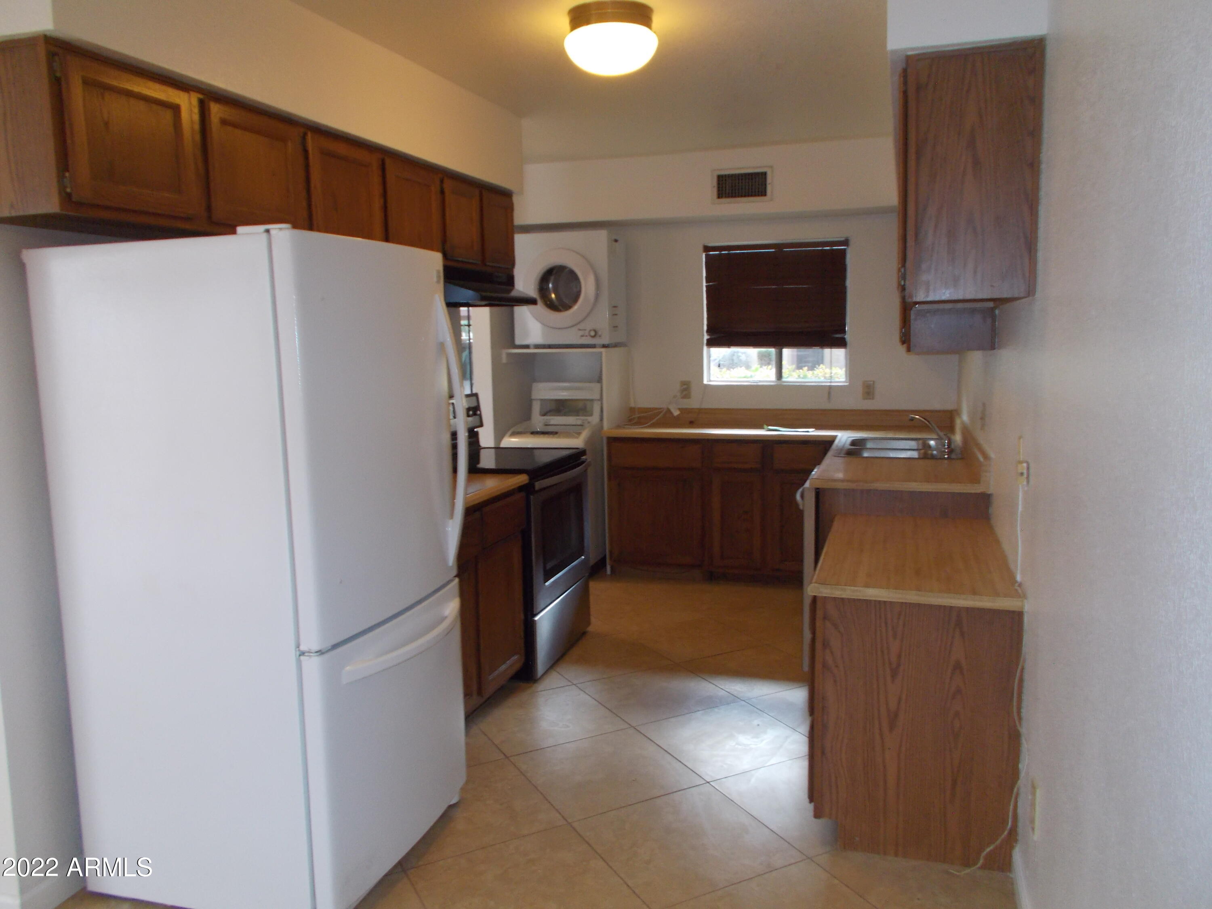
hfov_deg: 67.3
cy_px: 454
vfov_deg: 53.1
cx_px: 606
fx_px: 910
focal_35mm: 26
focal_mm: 4.6
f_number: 3.2
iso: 200
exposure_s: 1/25
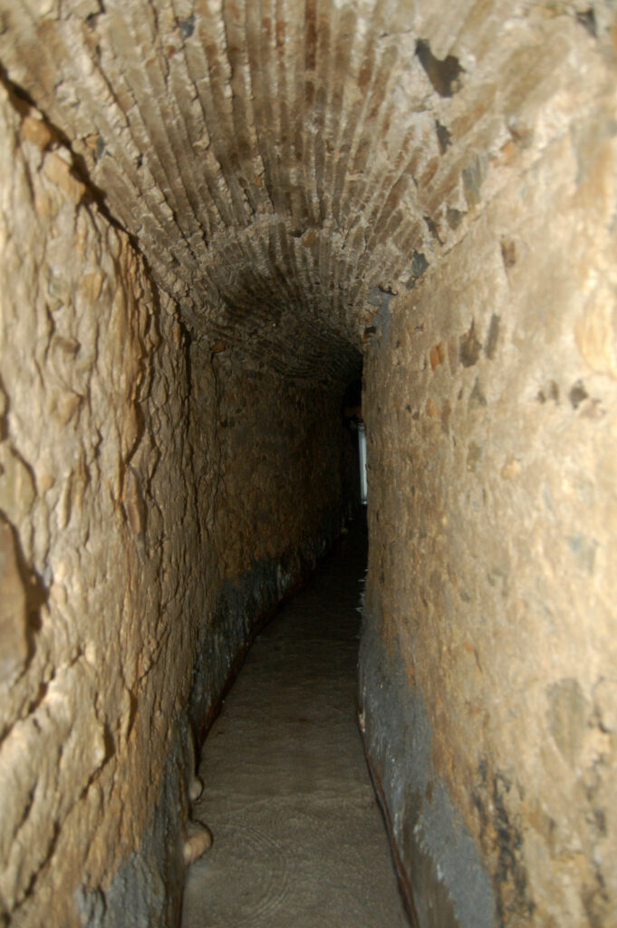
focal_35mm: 27
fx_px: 695
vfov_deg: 67.4
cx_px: 308
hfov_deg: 47.9
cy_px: 464
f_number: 3.5
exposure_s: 1/60
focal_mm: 18
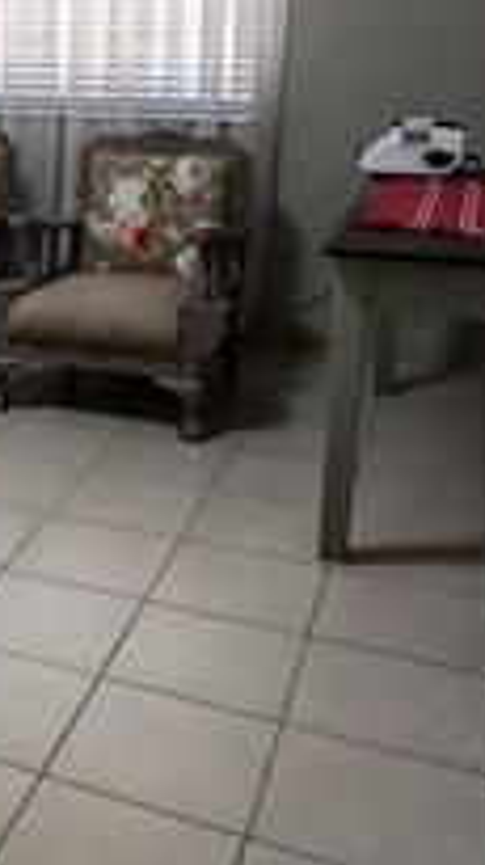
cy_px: 232
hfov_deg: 21.3
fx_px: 1168
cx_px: -143
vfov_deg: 39.7
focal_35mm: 51
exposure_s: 1/33
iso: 400
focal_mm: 1.96
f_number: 2.2
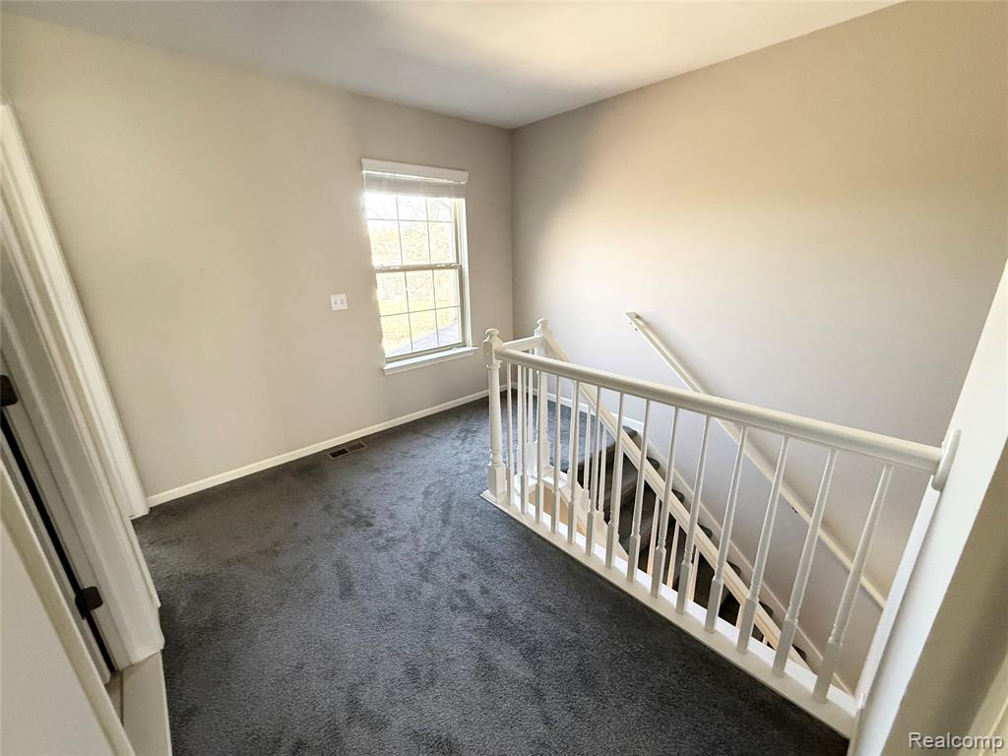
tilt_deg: -17.0
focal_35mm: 14
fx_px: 408
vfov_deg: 85.7
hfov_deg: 102.1
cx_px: 504
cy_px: 378
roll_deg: +1.2
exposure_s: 1/99
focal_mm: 2.22
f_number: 2.2
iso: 320
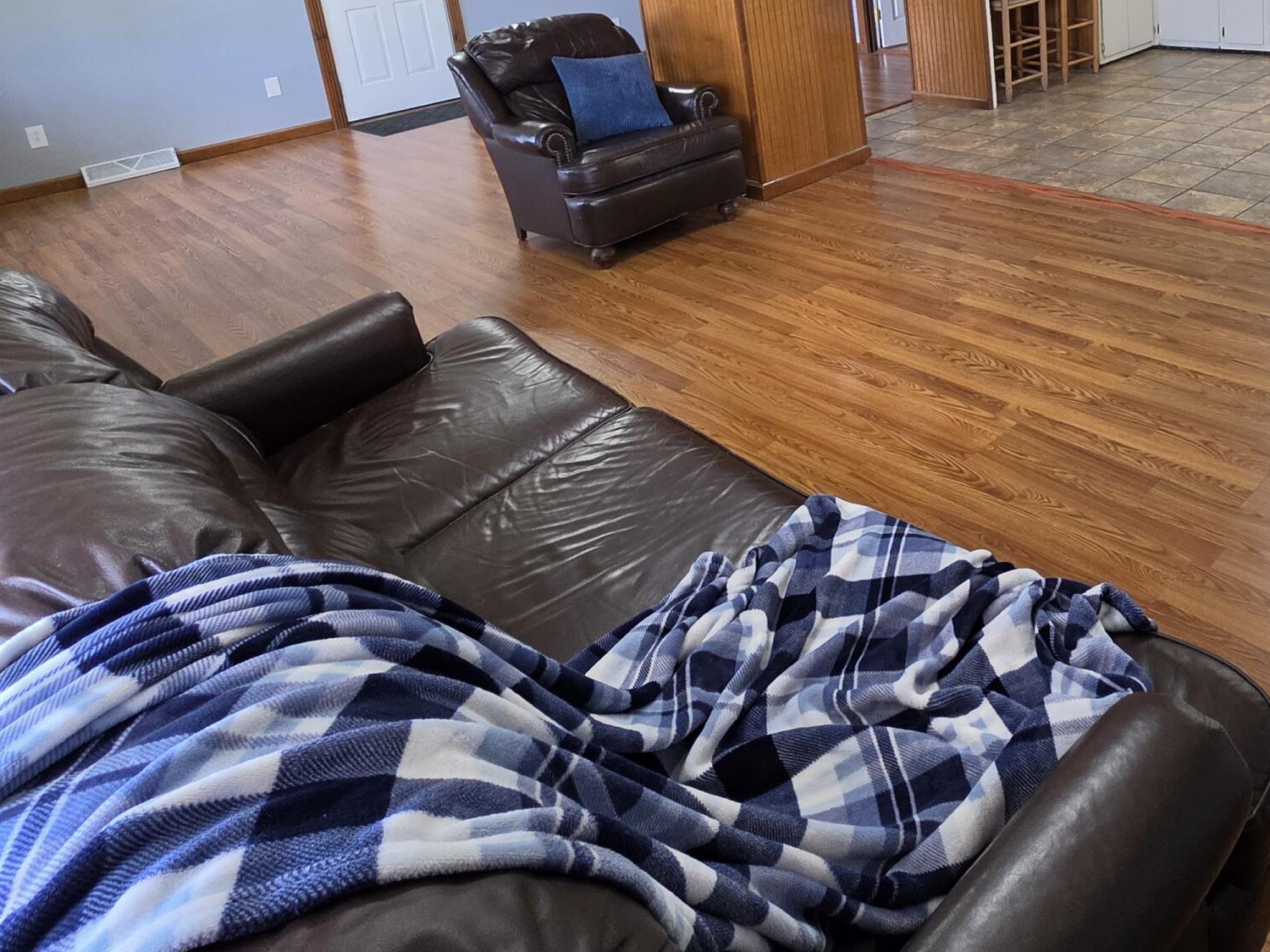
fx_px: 954
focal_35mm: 26
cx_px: 920
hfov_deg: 64.1
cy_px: 118
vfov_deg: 48.2
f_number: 1.9
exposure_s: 1/120
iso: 250
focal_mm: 2.2
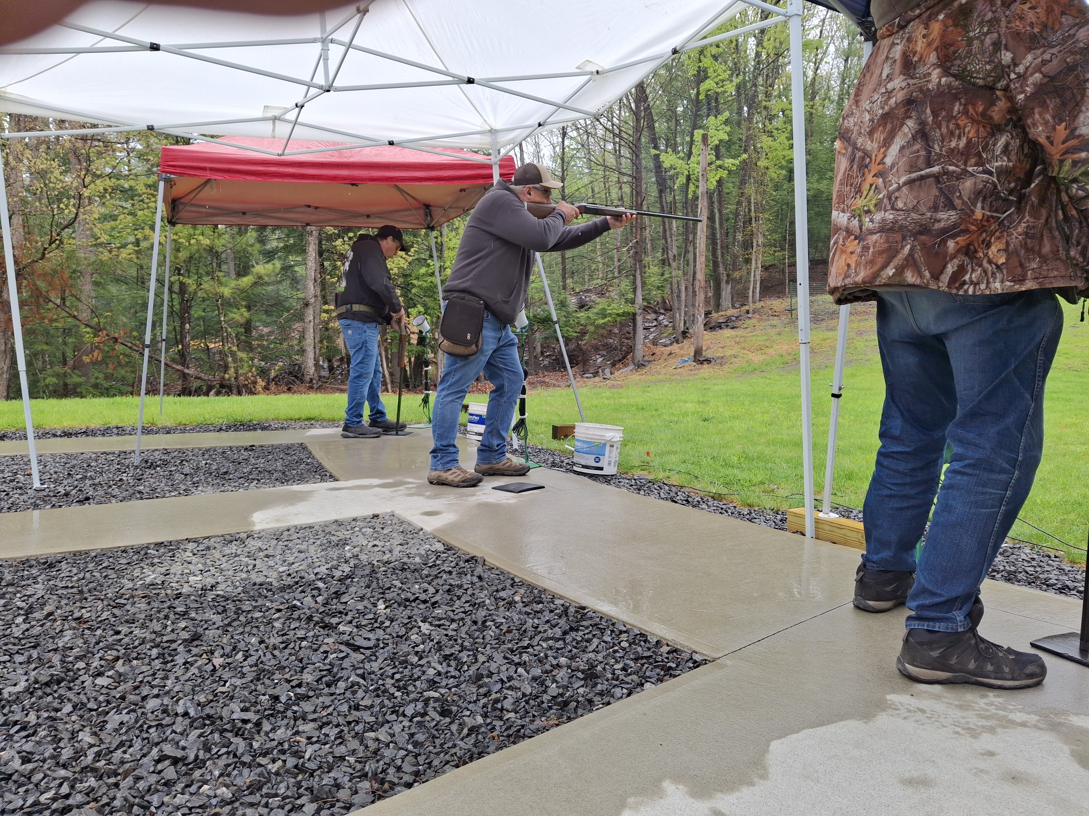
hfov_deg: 69.4
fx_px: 786
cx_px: 544
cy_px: 408
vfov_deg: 54.9
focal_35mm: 25
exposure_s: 1/318
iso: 25
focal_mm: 4.69
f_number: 1.8
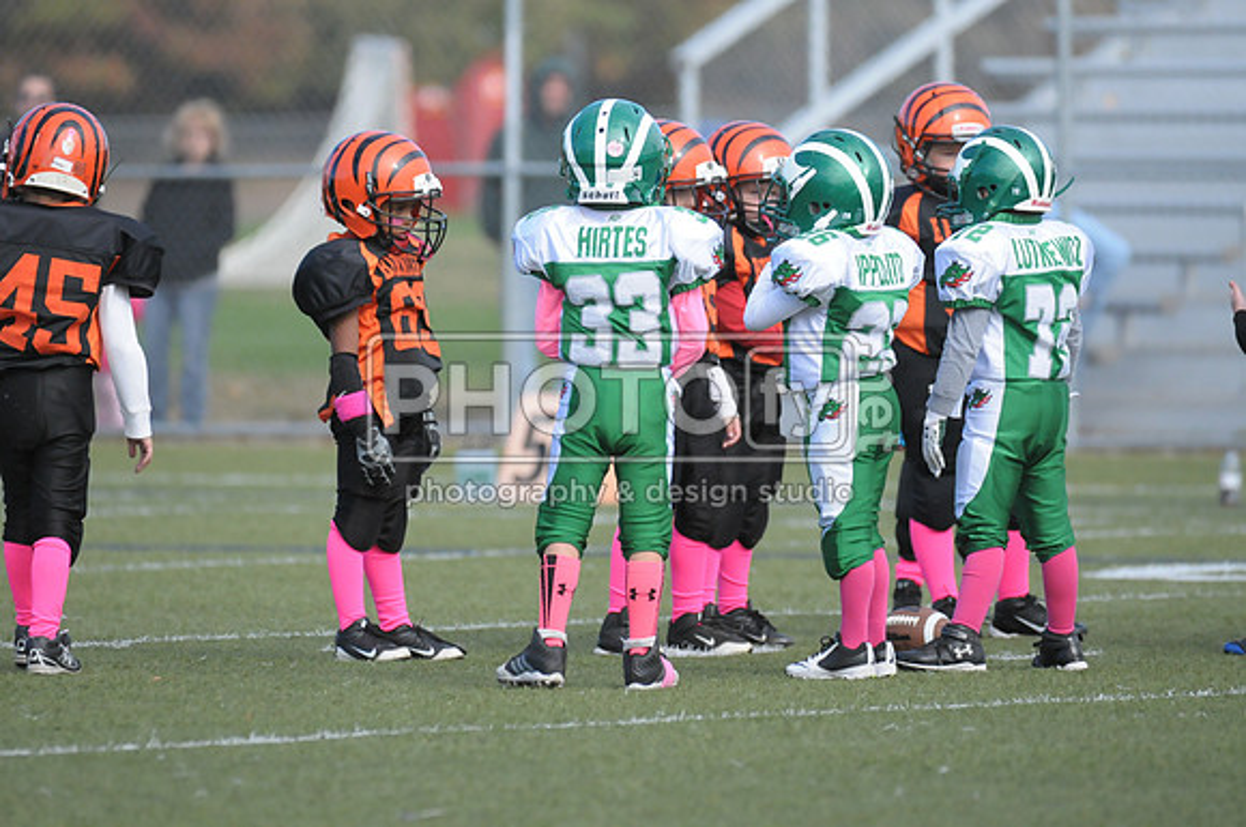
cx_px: 623
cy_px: 414
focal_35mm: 465
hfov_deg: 4.4
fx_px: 16072
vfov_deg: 2.9
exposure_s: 1/5000
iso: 1600
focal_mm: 310
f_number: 4
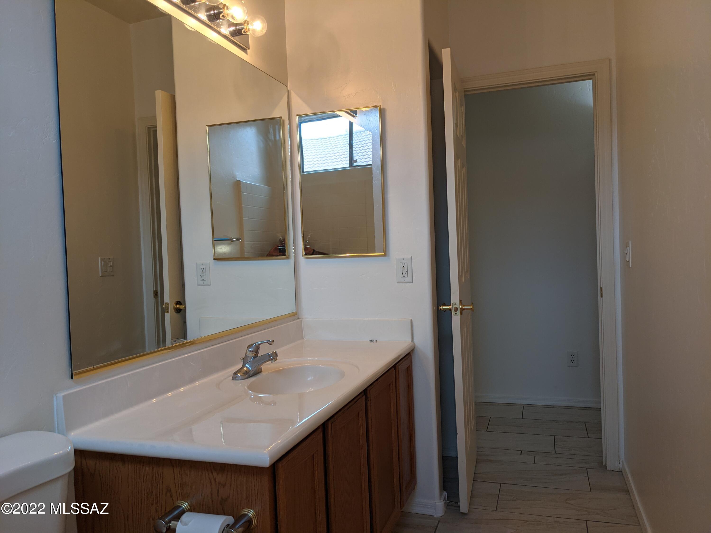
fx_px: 555
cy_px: 266
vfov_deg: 51.4
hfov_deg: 65.3
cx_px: 356
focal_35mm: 27
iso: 95
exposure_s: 1/120
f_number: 1.73
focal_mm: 4.38
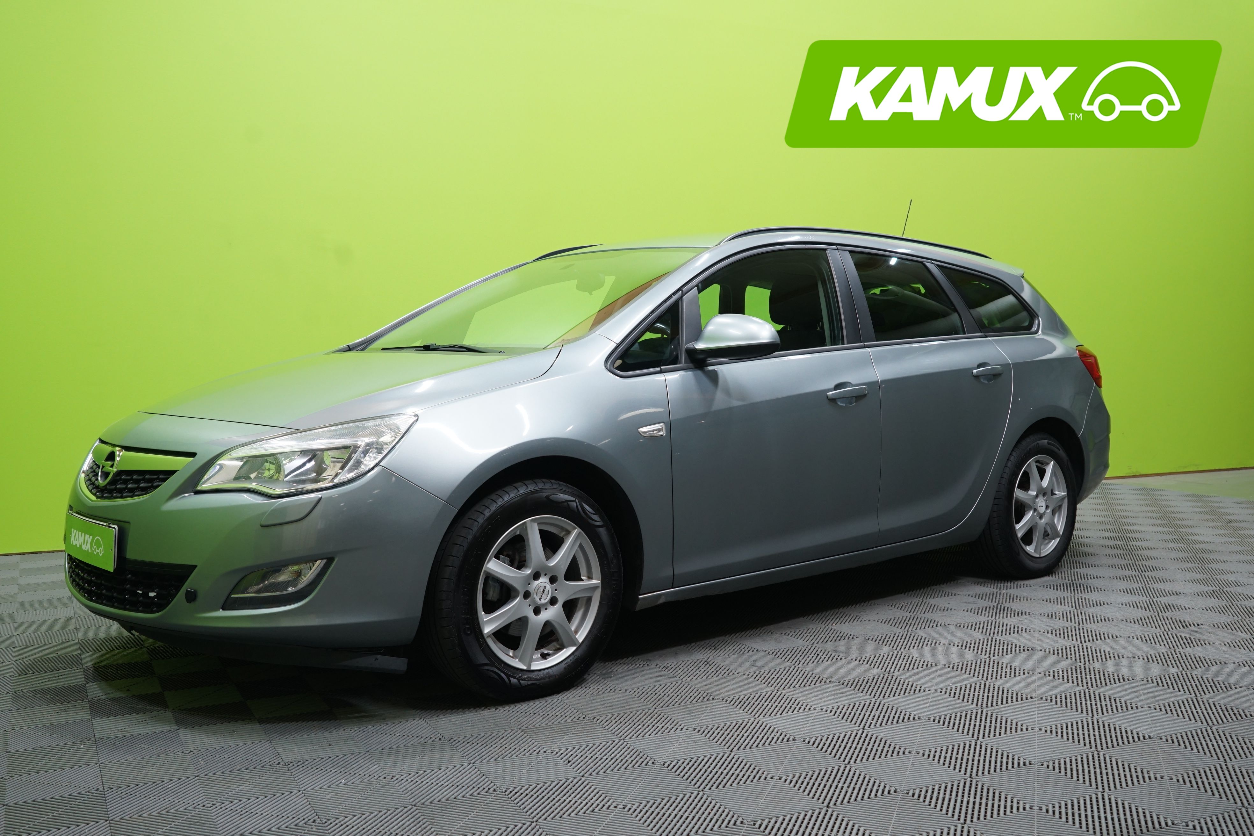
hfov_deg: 55.8
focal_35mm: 34
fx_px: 1184
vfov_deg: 38.9
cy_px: 418
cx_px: 627
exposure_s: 1/20
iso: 800
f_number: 5.6
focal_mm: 34
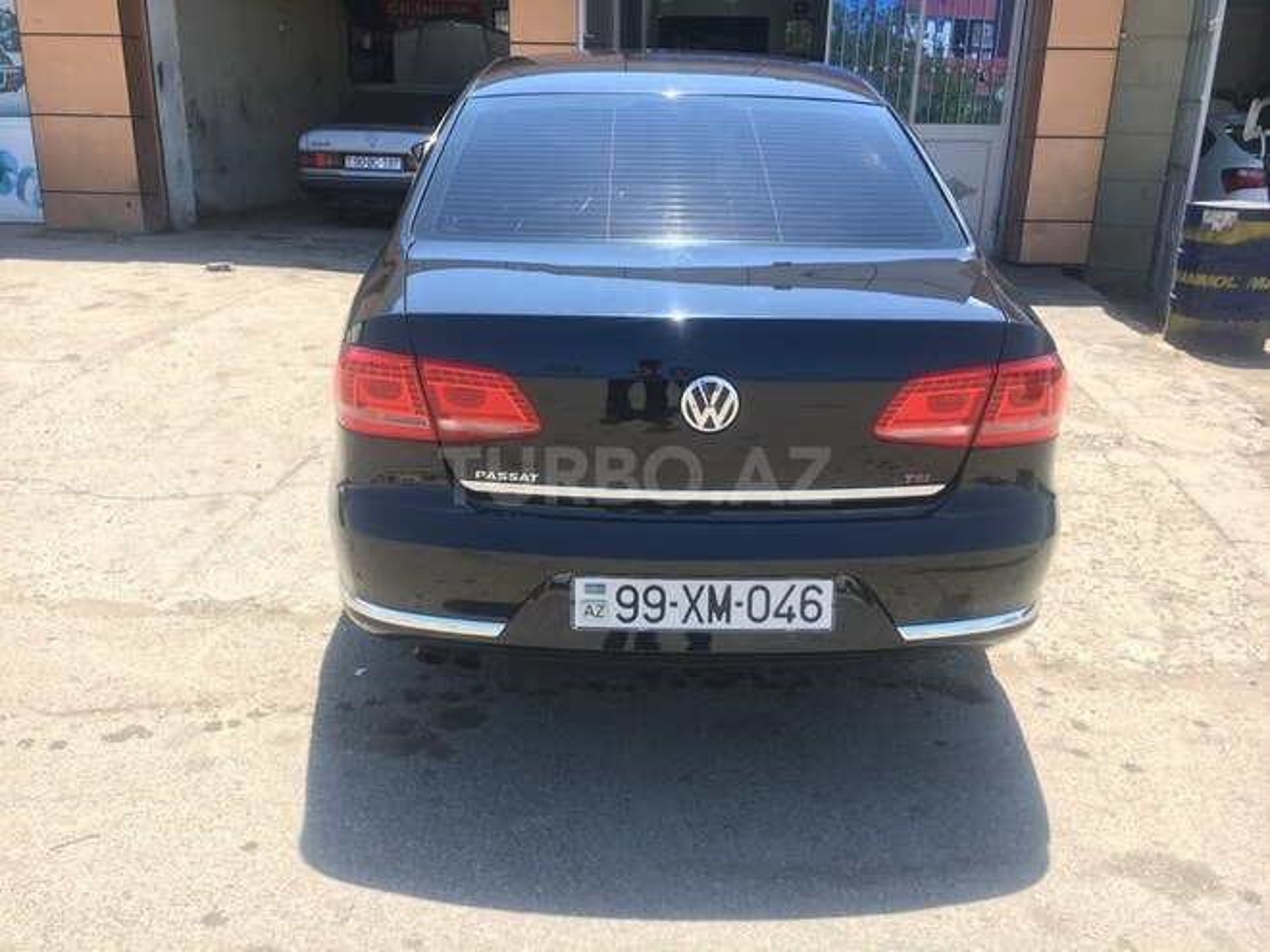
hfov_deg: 61.7
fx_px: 1064
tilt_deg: -18.3
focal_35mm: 29
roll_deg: -1.2
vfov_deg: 48.2
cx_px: 635
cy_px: 476
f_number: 2.2
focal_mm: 4.15
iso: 25
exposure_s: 1/382
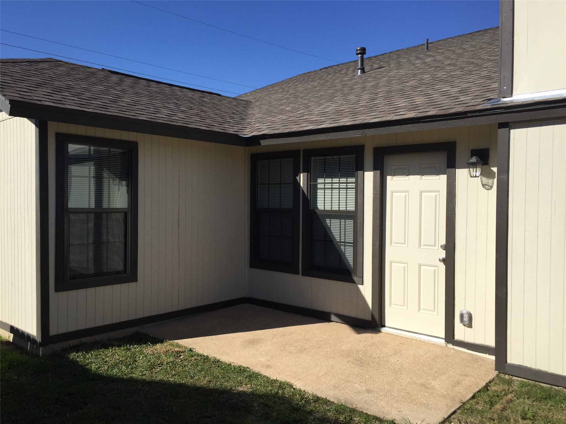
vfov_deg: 48.2
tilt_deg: -2.0
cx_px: 283
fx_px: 474
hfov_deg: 61.7
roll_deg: -0.2
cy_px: 212
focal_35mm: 29
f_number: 2.2
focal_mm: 4.15
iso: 32
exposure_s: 1/3300
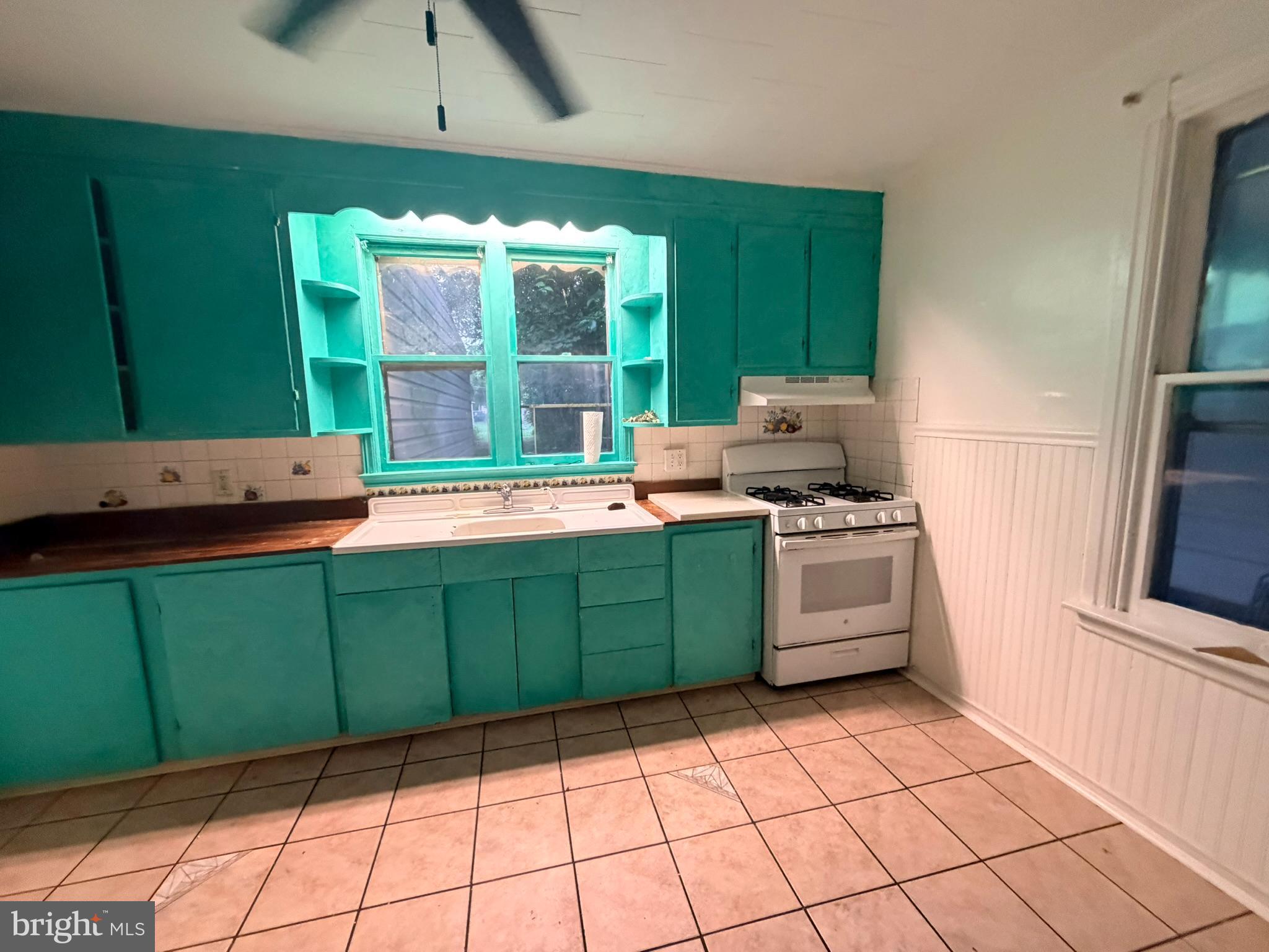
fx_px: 513
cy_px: 476
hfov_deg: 102.1
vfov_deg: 85.7
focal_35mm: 14
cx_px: 634
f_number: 2.2
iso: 640
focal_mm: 2.22
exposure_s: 1/60
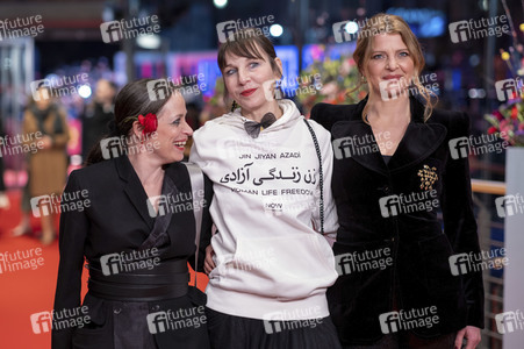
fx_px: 1222
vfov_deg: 16.2
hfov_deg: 24.2
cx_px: 262
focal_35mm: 84
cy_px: 174
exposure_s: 1/150
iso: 500
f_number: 1.8
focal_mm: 56
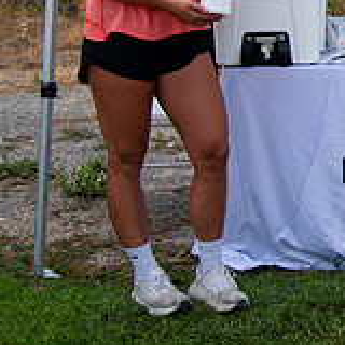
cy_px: -96
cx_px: 575
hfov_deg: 15.3
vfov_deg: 16.2
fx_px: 1150
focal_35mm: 102
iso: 200
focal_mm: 28
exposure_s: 1/1600
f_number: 4
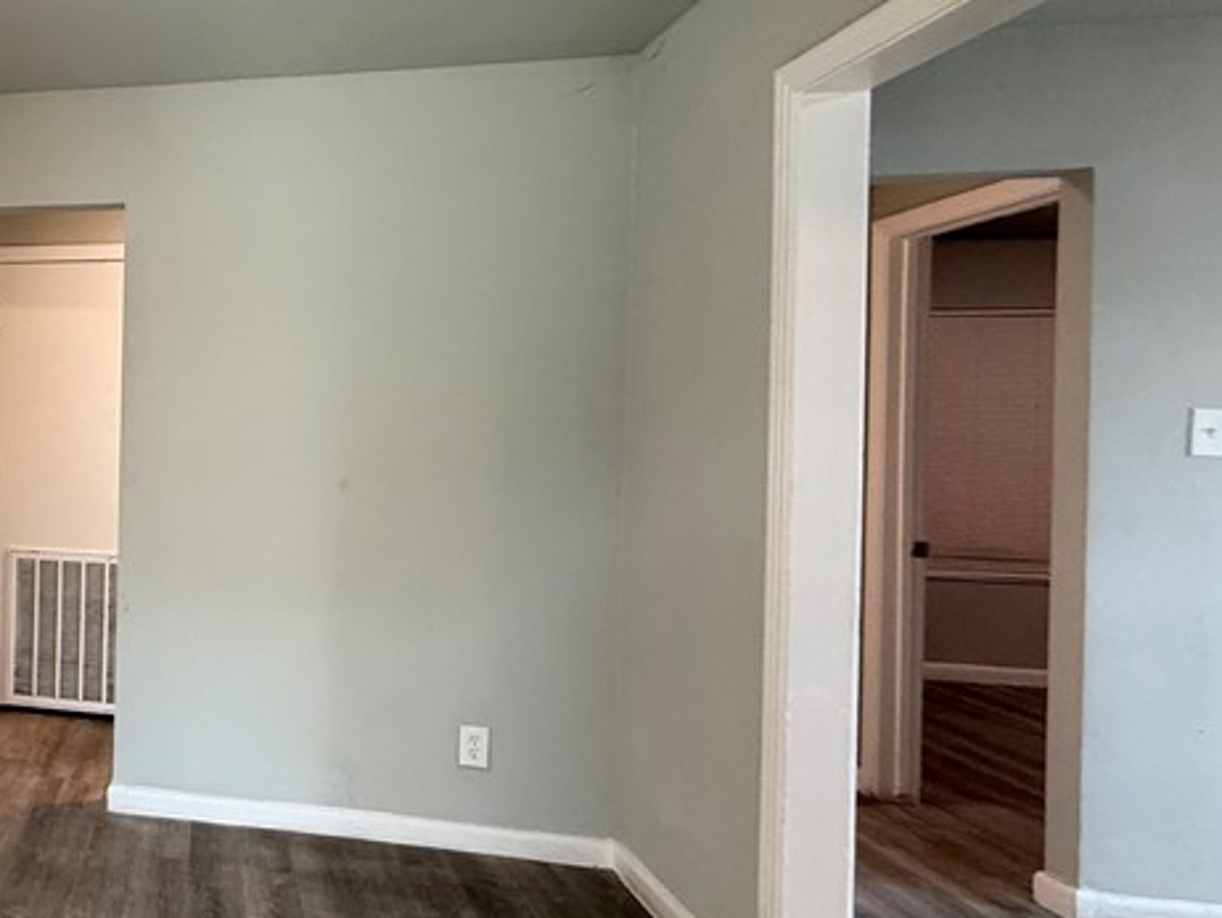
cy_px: 421
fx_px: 1095
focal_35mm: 31
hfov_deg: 45.3
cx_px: -95
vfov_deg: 45.4
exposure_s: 1/60
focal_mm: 2.22
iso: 250
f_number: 2.2
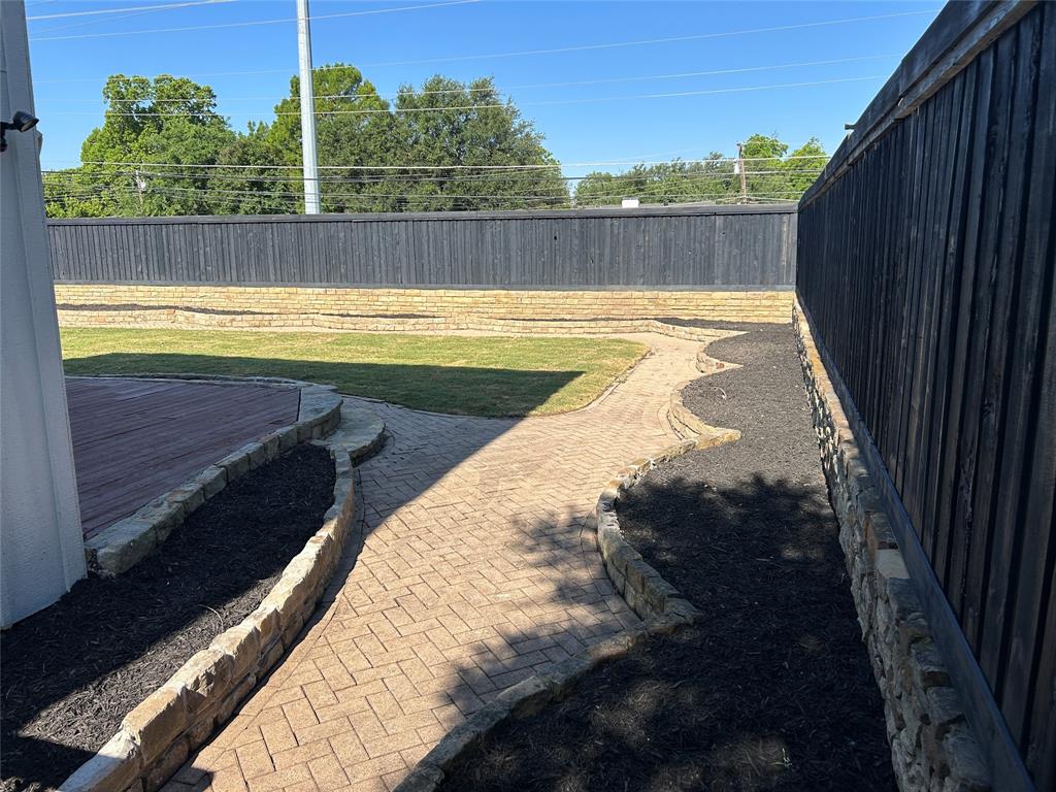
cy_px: 396
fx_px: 793
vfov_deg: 53.1
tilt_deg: -10.7
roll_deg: +1.5
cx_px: 528
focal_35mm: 26
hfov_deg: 67.3
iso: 50
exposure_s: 1/2353
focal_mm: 5.7
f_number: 1.5
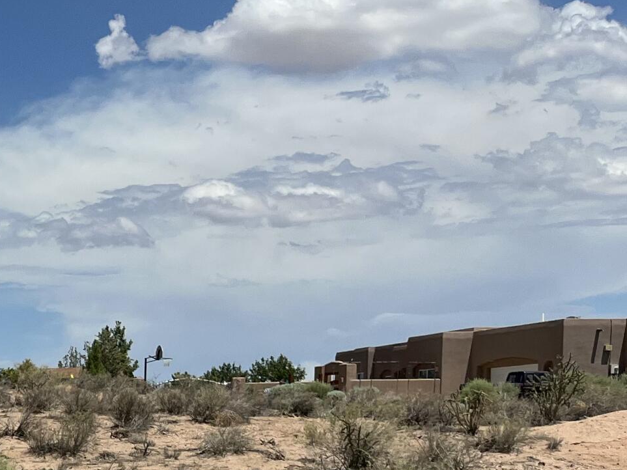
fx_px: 1467
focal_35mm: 81
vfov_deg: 17.5
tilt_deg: -4.4
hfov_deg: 20.4
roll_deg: +0.4
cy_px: 532
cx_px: -334
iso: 50
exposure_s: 1/6494
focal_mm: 5.1
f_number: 1.6
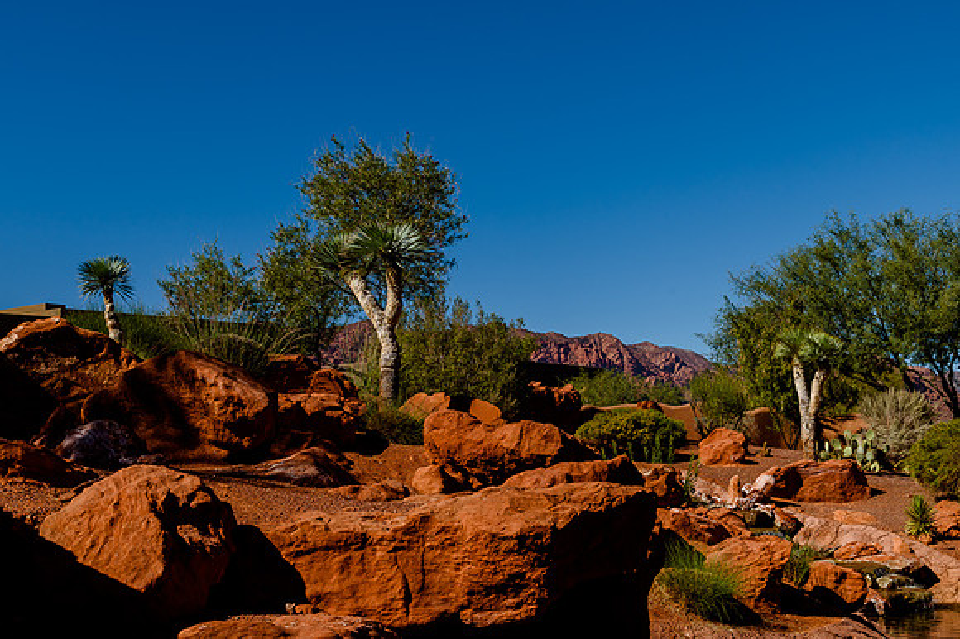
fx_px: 1399
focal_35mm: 52
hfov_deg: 37.8
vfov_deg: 25.7
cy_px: 290
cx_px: 435
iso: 200
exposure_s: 1/640
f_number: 10
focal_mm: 48
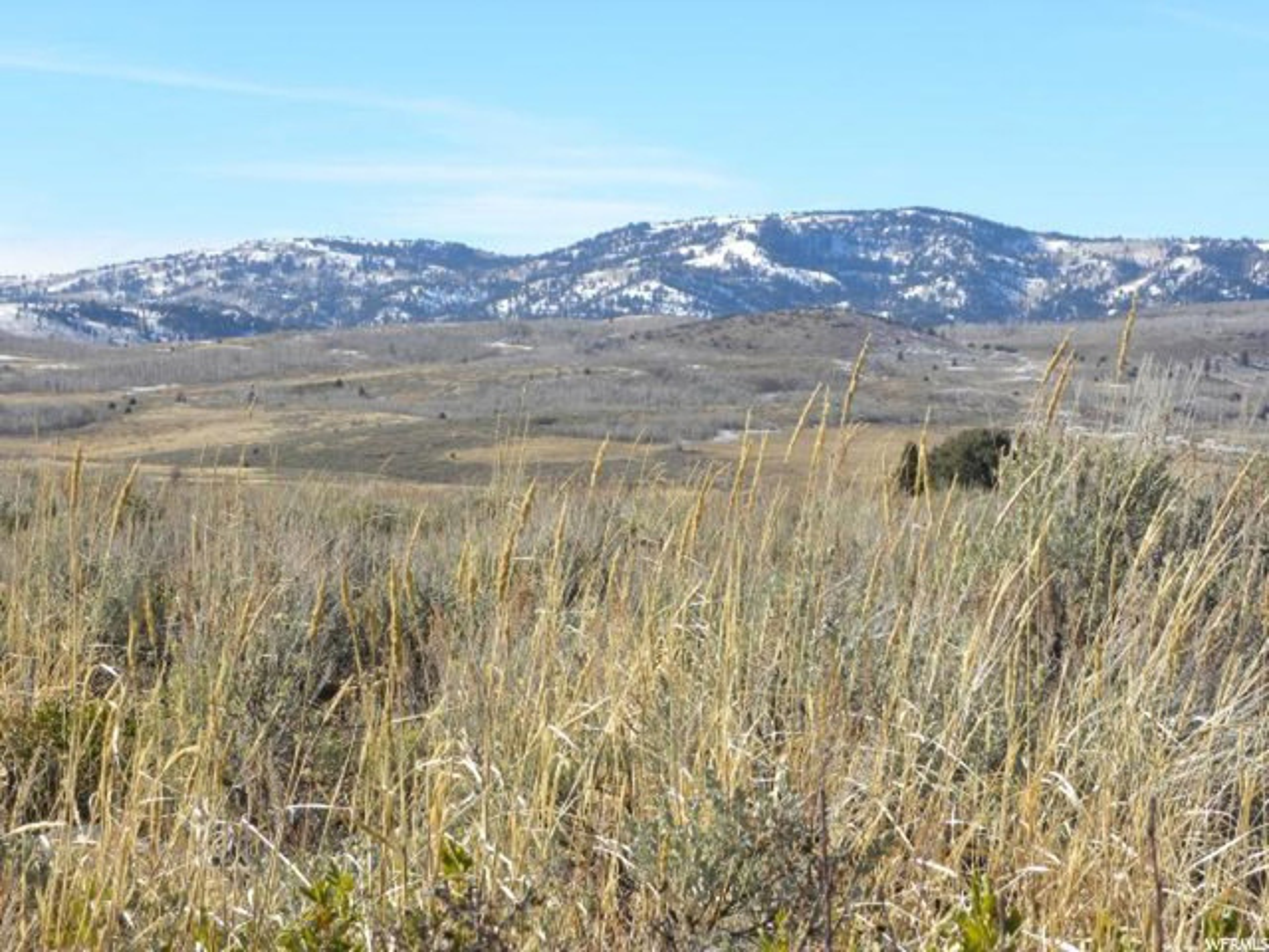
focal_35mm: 117
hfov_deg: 16.8
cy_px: 476
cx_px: 634
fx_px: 4289
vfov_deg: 12.7
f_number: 5
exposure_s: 1/264
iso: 64
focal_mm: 20.8
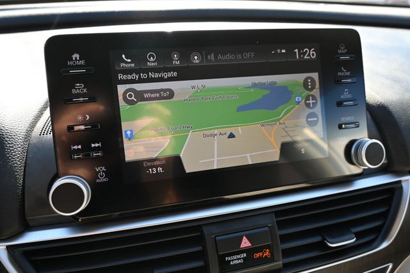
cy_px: 136
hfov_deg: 63.2
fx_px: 333
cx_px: 205
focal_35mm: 29
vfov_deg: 44.6
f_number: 4
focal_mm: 19.5
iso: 250
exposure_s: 1/250
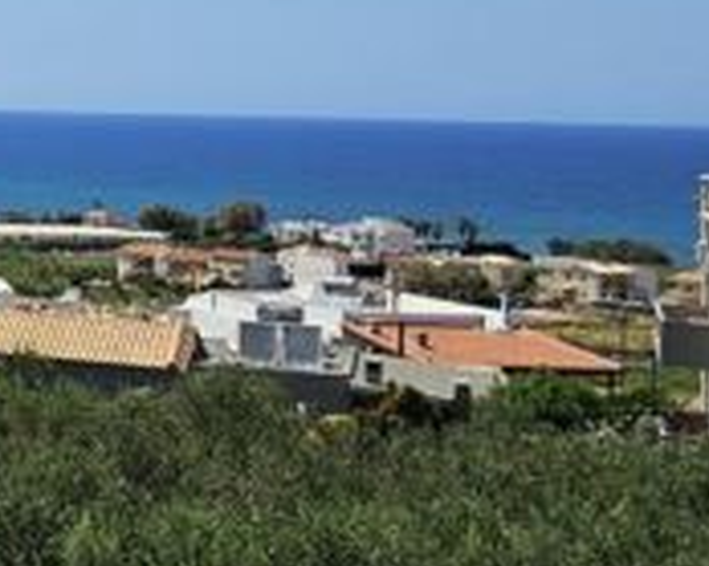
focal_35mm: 91
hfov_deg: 16.2
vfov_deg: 16.6
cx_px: -707
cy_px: 41
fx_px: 1908
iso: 10
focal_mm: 6.3
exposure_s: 1/1654
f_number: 1.7
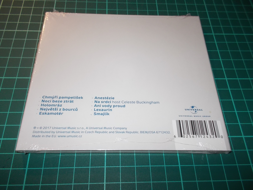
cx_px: 126
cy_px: 95
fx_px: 212
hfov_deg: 61.7
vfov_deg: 48.2
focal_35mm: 29
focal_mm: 4.1
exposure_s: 1/30
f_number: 3.3
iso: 200
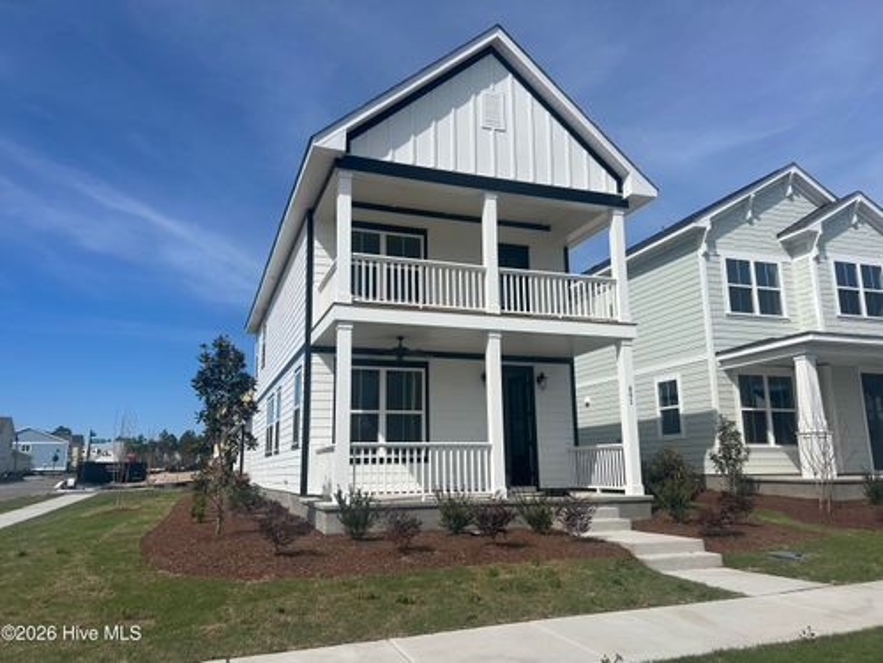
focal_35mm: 26
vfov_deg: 53.1
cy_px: 332
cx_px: 442
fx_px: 663
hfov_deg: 67.3
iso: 50
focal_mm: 5.7
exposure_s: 1/8000
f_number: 1.5
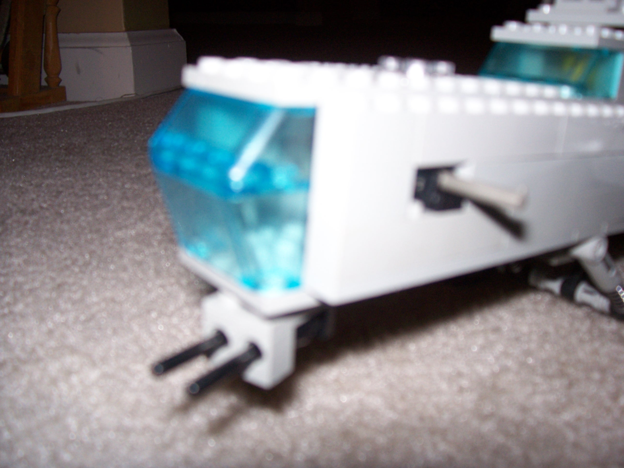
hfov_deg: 54.0
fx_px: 613
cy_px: 234
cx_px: 312
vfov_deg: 41.8
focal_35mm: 34
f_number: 2.7
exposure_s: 1/60
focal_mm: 5.6
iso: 125
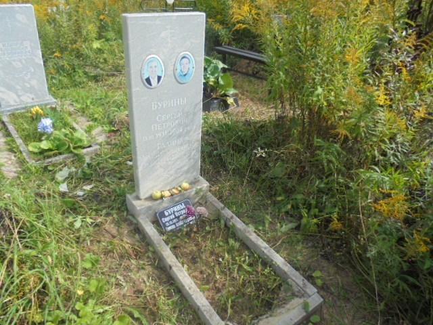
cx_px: 216
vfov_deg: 53.1
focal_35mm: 26
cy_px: 162
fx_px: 325
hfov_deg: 67.3
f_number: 3.5
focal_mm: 4.6
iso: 100
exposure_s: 1/400
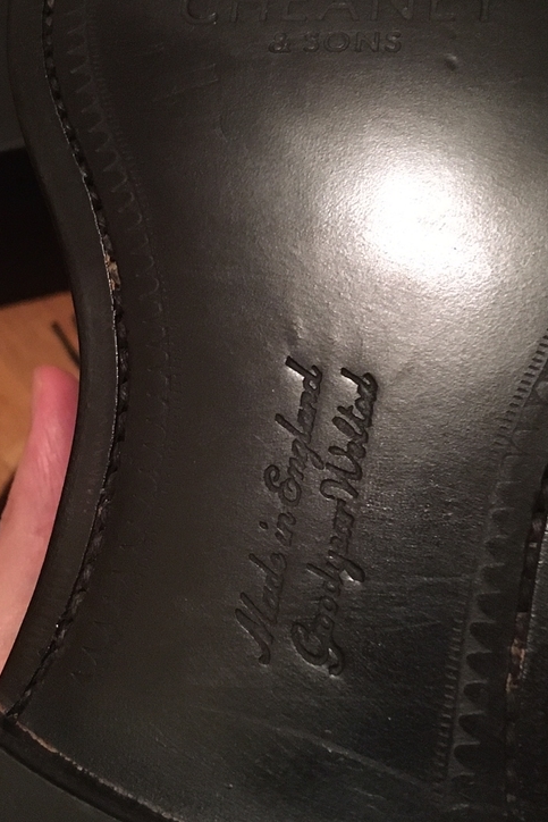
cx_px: 250
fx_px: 1141
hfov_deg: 27.0
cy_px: 309
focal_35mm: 50
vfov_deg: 39.3
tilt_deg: -55.7
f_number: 2.2
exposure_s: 1/15
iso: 500
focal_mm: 4.15
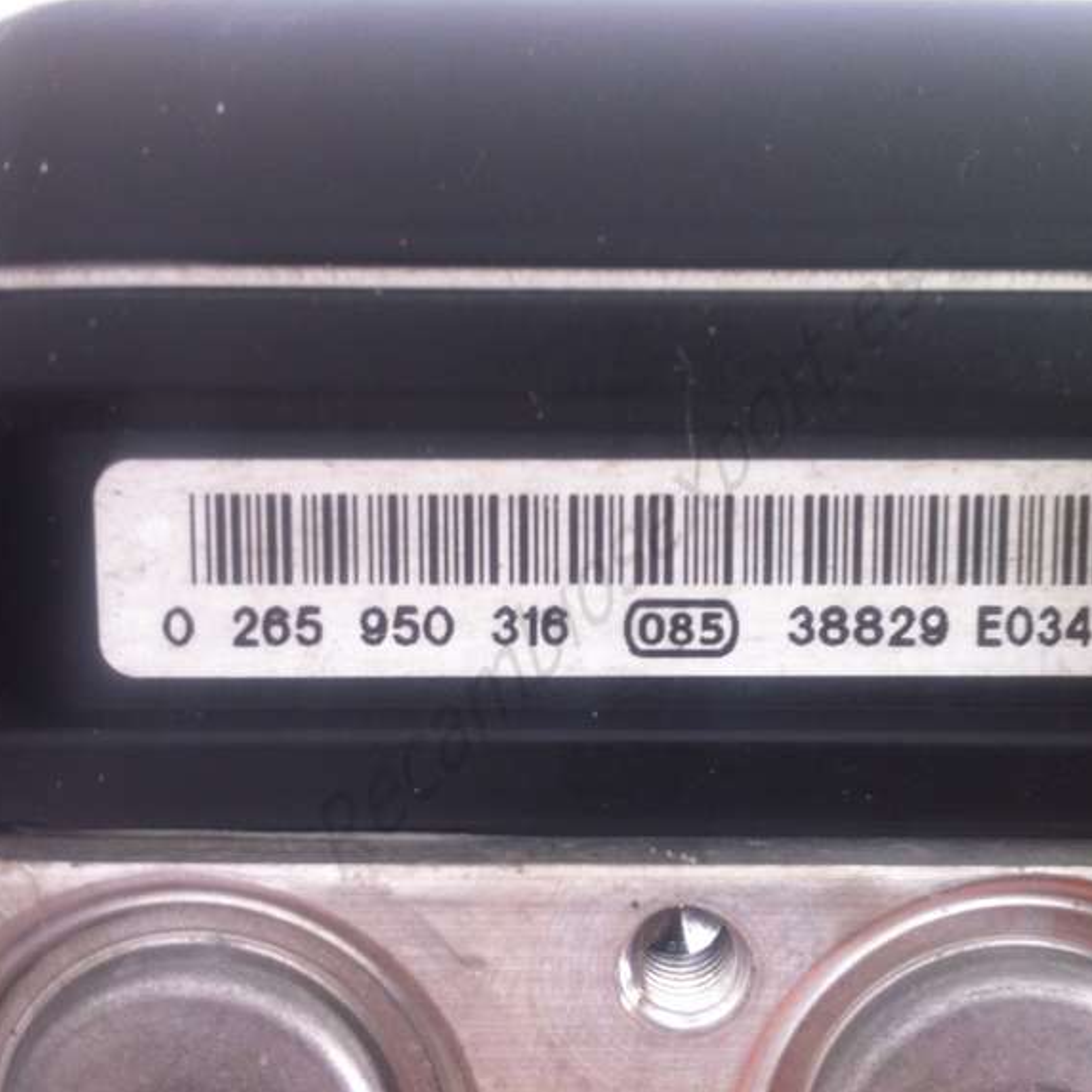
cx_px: 638
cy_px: 549
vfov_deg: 40.0
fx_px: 1499
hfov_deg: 39.9
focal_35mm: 42
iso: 80
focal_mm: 3.85
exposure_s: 1/15
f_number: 2.8
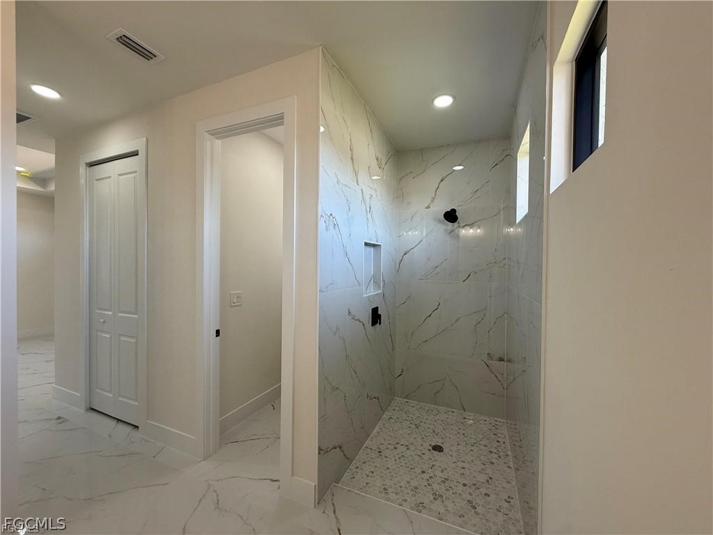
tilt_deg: -0.9
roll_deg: -0.3
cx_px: 356
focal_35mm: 14
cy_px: 268
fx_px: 288
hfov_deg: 102.1
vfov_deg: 85.7
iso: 64
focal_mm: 2.22
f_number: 2.2
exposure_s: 1/120
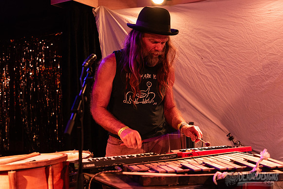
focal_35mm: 48
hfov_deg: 41.1
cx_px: 142
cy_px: 94
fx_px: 377
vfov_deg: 28.1
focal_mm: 48
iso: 2000
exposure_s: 1/125
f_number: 3.2
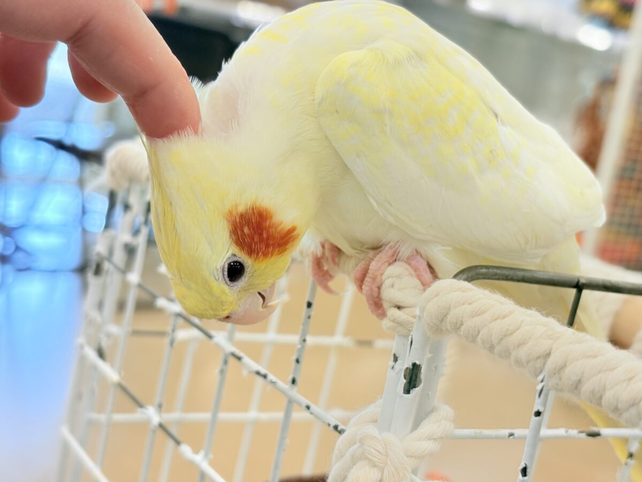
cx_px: 321
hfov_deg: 36.8
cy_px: 241
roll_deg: -8.9
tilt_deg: -8.7
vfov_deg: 28.0
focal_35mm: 52
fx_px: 964
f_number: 1.6
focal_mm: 5.96
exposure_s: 1/100
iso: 64
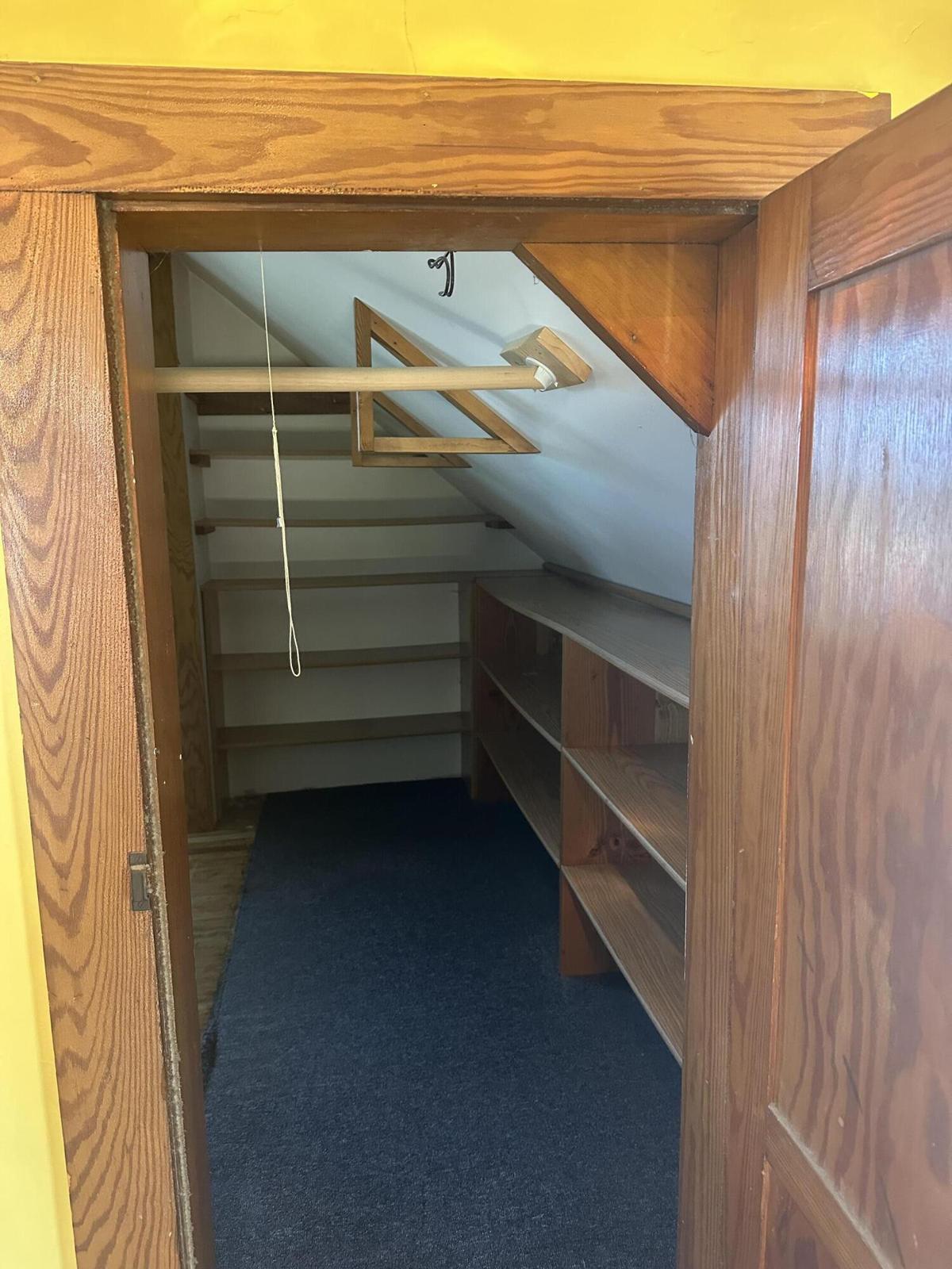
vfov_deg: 71.6
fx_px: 880
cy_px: 634
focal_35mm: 24
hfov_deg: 56.8
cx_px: 476
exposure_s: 1/60
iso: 640
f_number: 1.78
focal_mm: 6.86
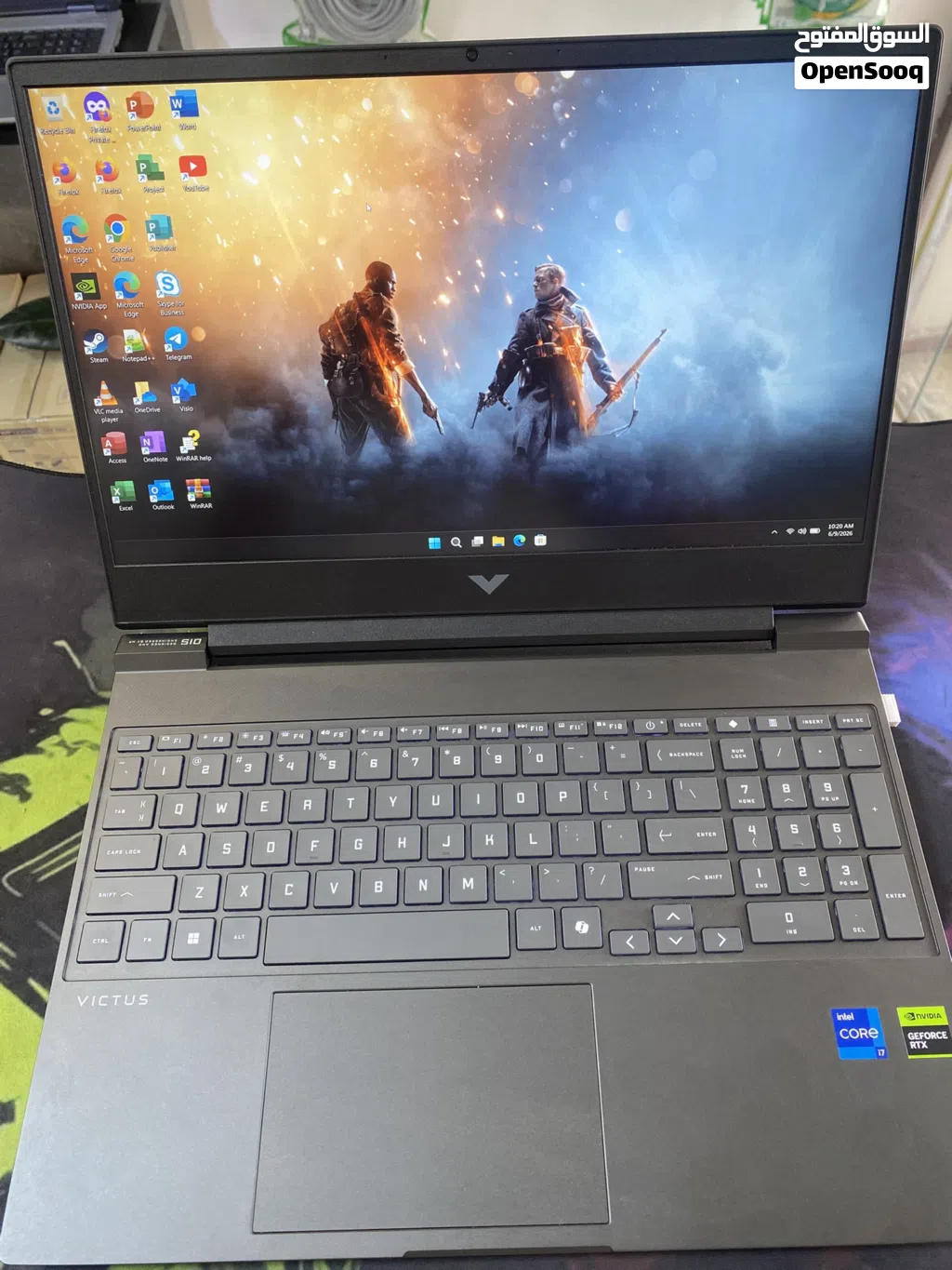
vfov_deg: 67.3
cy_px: 635
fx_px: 953
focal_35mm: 26
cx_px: 476
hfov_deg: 53.1
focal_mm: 4.25
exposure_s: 1/108
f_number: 1.8
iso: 125
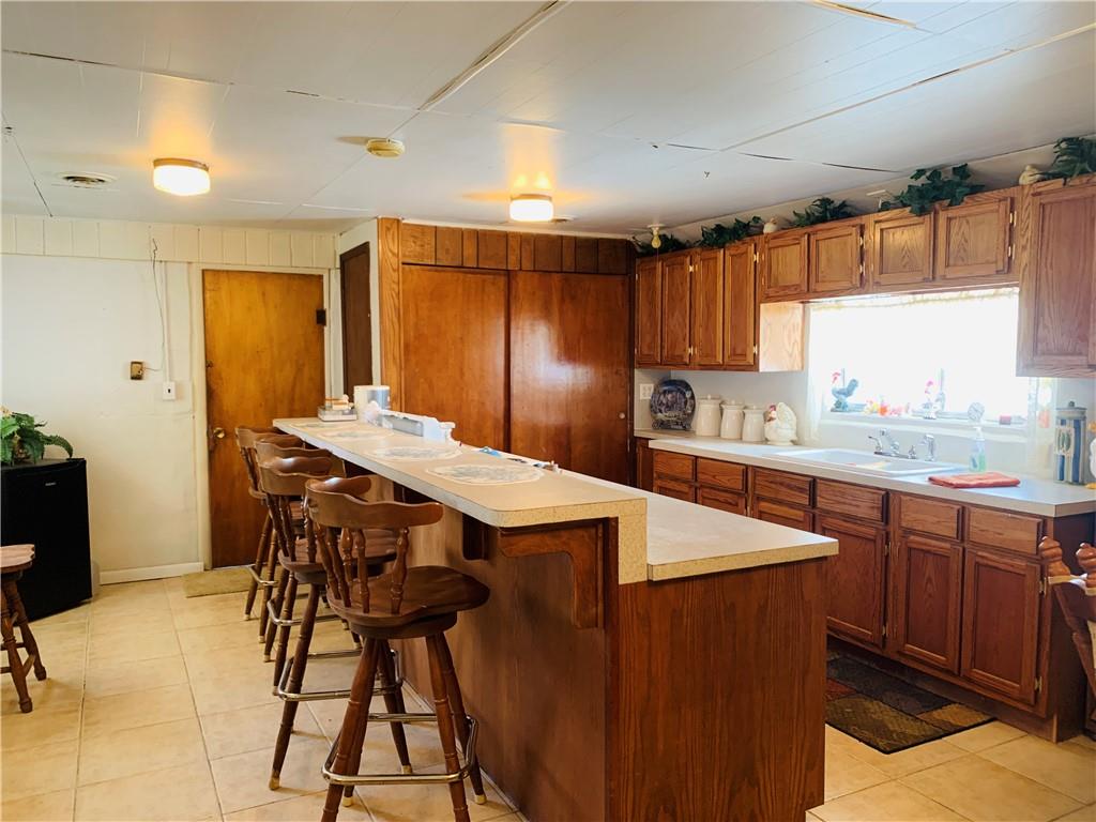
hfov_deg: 67.3
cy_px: 411
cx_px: 548
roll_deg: +0.8
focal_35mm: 26
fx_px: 823
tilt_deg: -3.0
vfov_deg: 53.1
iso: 160
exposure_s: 1/60
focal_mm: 4.25
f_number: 1.8
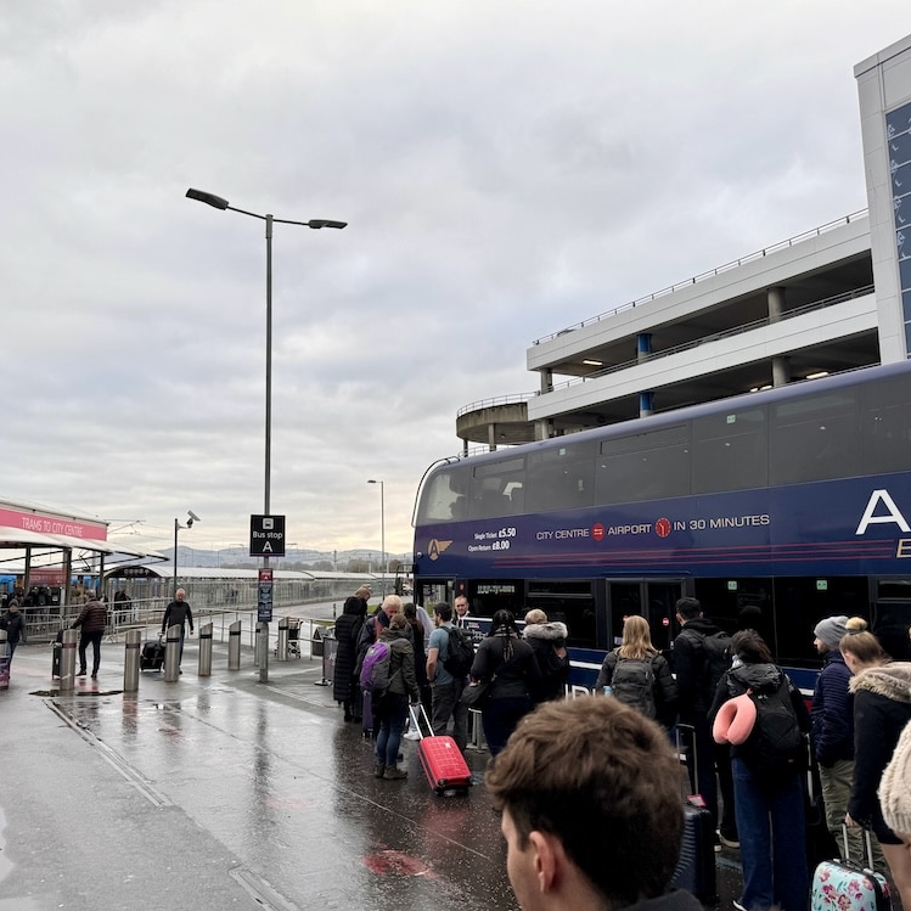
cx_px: 378
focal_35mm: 29
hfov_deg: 55.3
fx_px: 863
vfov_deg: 55.6
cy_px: 454
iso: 80
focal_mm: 6.86
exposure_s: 1/645
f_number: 1.78
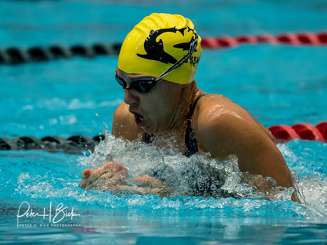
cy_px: 173
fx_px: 6204
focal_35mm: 657
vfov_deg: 2.3
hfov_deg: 3.0
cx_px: 177
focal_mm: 200
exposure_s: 1/1000
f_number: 2.8
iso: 1600
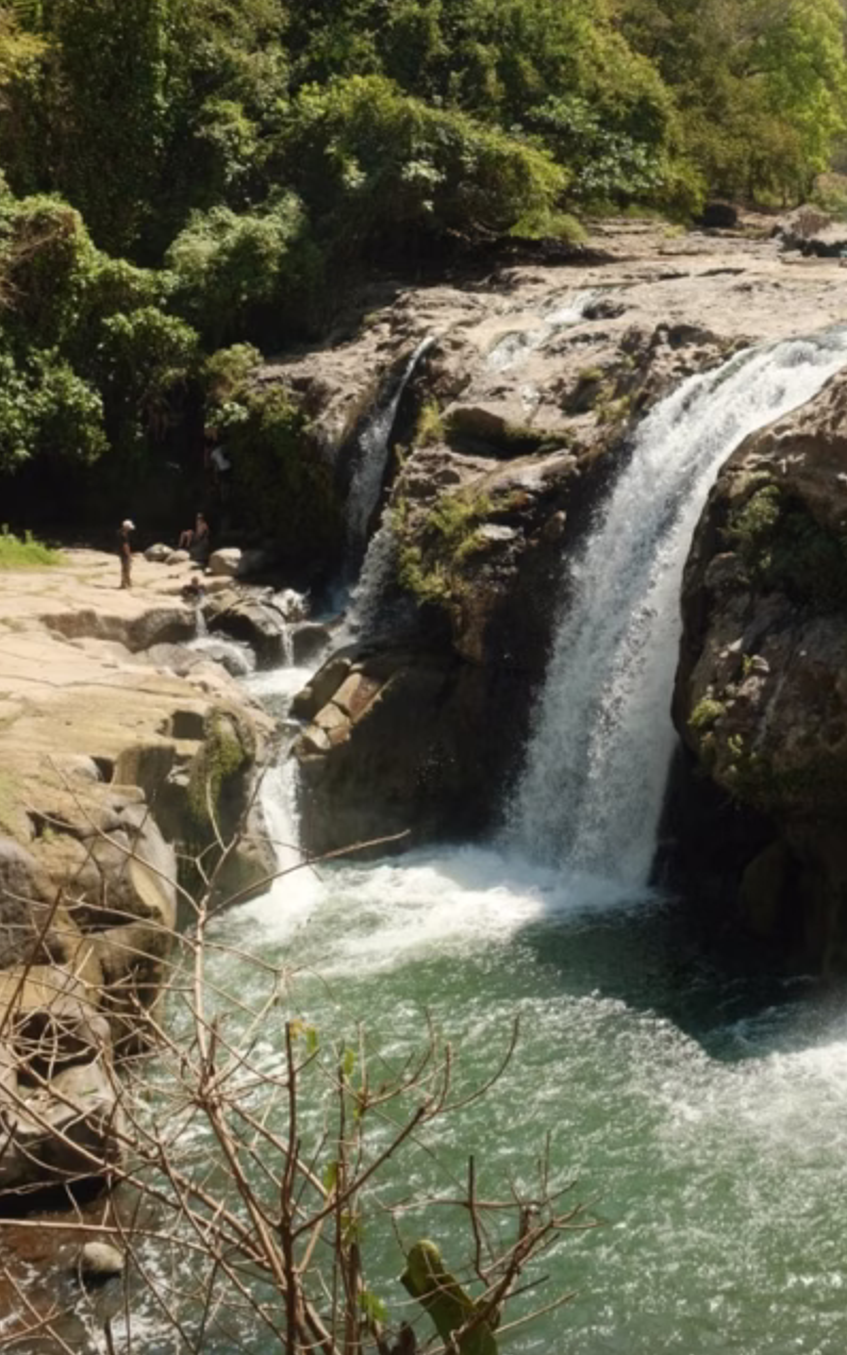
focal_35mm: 59
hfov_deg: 21.8
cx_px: 624
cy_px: 394
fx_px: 2180
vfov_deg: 34.1
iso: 320
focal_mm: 24.3
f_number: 8
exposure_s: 1/350
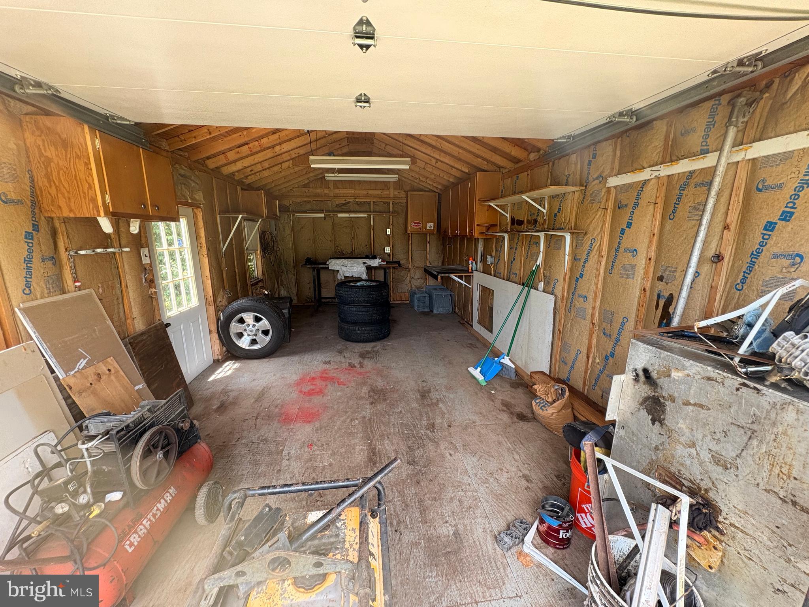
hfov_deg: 102.1
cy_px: 304
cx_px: 404
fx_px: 327
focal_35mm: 14
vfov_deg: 85.7
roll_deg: +1.0
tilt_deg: -12.1
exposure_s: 1/99
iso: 160
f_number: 2.2
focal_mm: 2.22
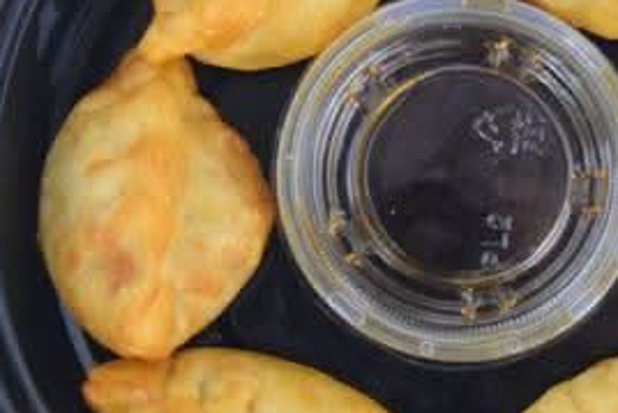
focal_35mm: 92
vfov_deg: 14.8
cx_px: 447
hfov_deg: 21.9
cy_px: 205
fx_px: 1584
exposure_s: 1/40
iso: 3200
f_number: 4
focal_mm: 25
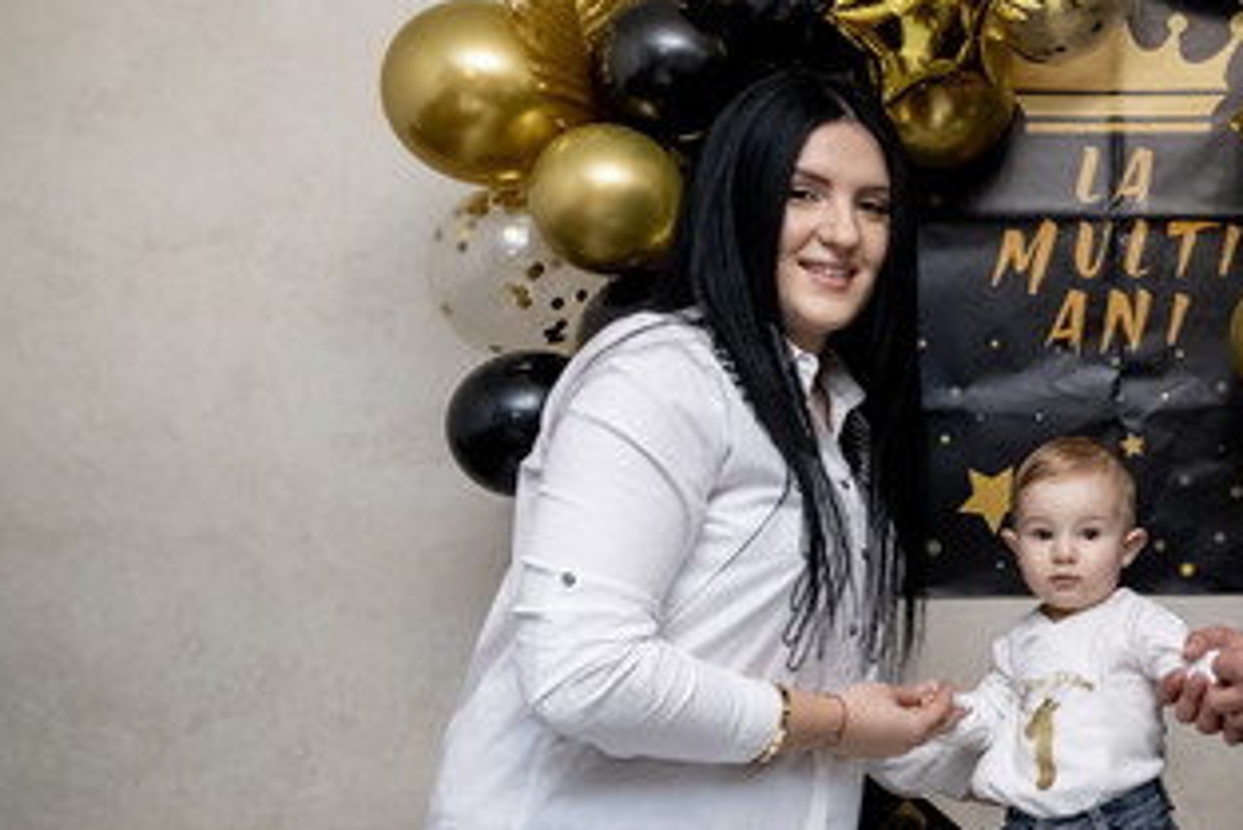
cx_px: 1219
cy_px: 459
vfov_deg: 27.5
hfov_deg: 36.6
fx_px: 1693
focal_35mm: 49
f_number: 2.8
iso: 1250
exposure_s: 1/160
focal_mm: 16
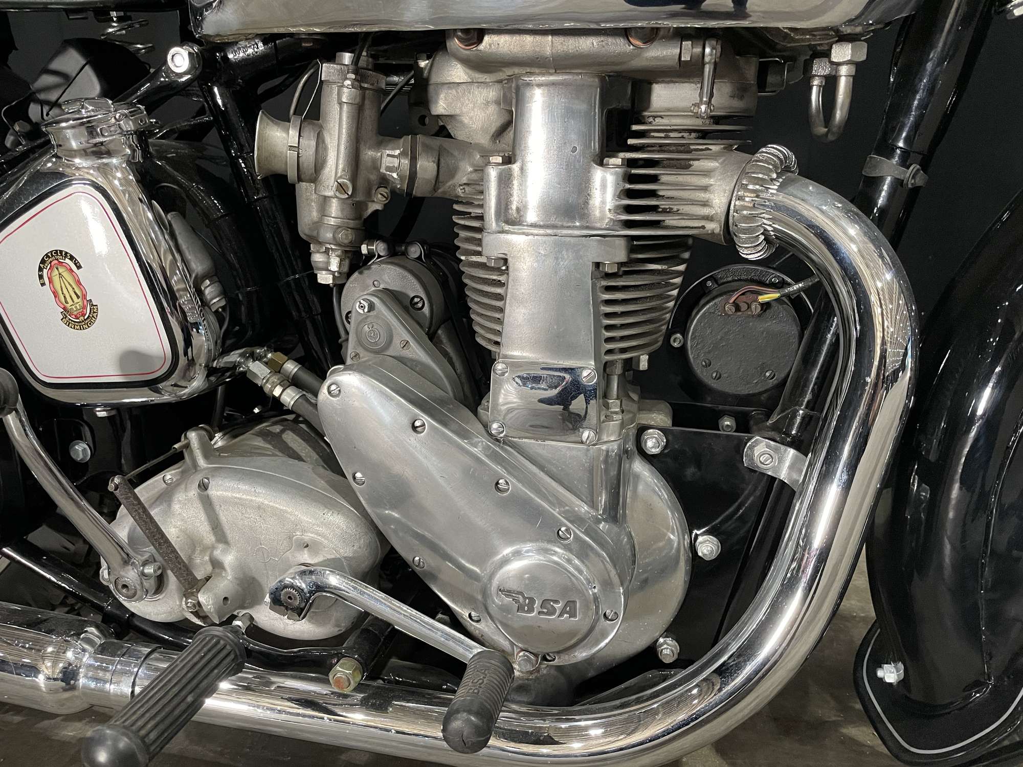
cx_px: 512
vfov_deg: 53.1
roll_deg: +3.9
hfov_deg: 67.3
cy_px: 384
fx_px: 768
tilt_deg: -15.9
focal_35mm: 26
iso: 400
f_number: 1.6
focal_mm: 4.2
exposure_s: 1/50
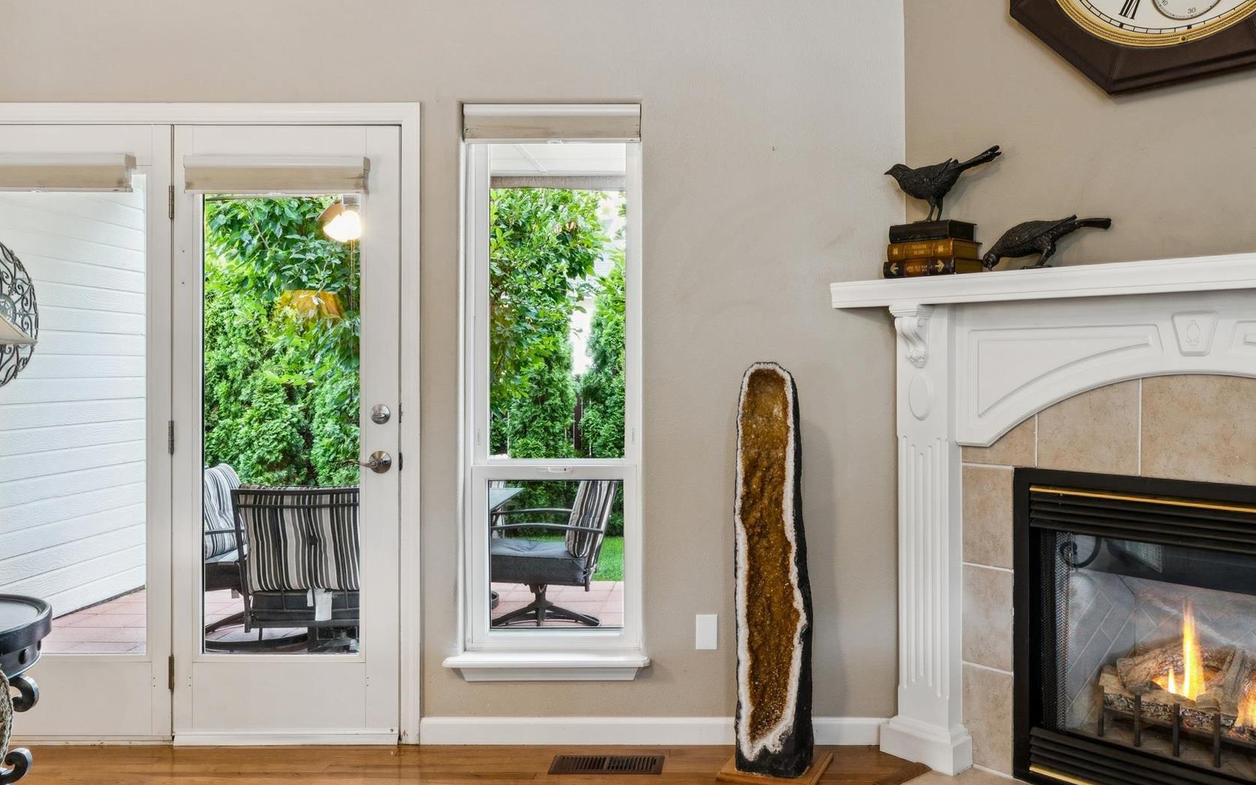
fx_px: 1027
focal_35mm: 30
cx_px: 739
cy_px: 362
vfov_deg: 41.8
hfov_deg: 62.5
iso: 400
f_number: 13
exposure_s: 1
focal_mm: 16
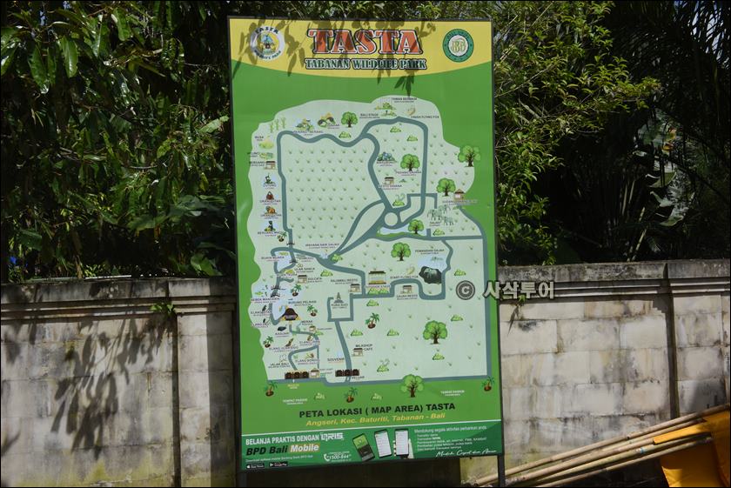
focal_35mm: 44
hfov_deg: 44.5
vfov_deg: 30.5
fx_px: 894
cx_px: 366
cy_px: 244
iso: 320
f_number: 20
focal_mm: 44
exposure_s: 1/320
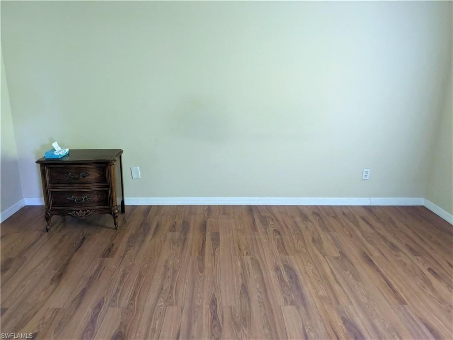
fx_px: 353
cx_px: 226
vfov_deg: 51.4
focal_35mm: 27
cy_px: 170
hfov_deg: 65.3
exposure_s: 1/40
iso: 783
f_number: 1.73
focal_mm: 4.38
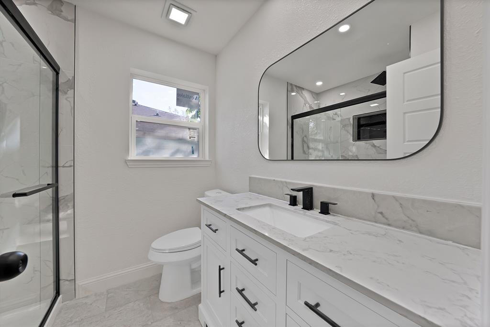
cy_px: 164
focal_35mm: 12
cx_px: 245
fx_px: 163
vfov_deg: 90.1
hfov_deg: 112.6
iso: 640
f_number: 10
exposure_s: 1/15
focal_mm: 12
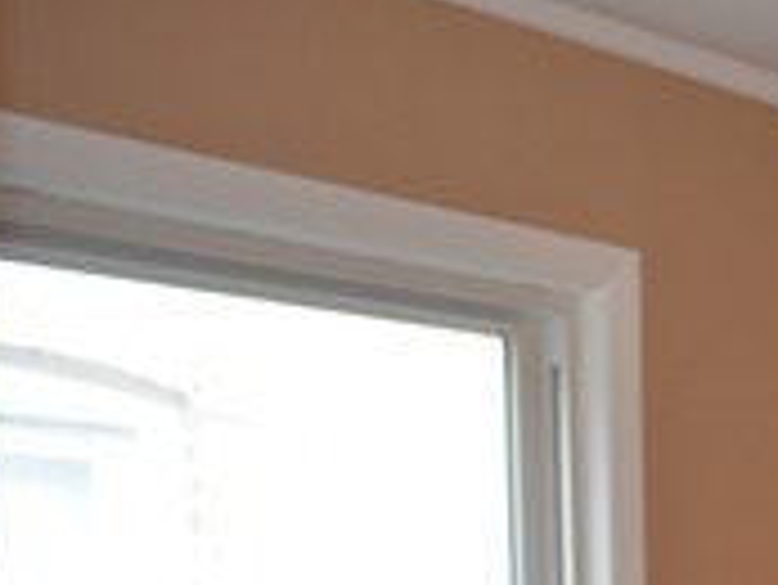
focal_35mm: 96
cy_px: 914
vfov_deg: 14.3
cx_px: 1417
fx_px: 2159
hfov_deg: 16.8
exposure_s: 1/60
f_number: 3.5
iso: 400
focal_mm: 18
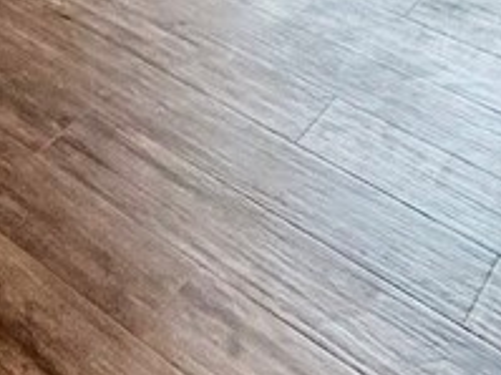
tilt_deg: -2.2
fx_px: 1041
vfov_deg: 13.5
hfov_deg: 26.2
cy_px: -576
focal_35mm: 72
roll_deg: +0.5
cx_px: 50
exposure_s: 1/120
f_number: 2.2
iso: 200
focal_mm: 2.22
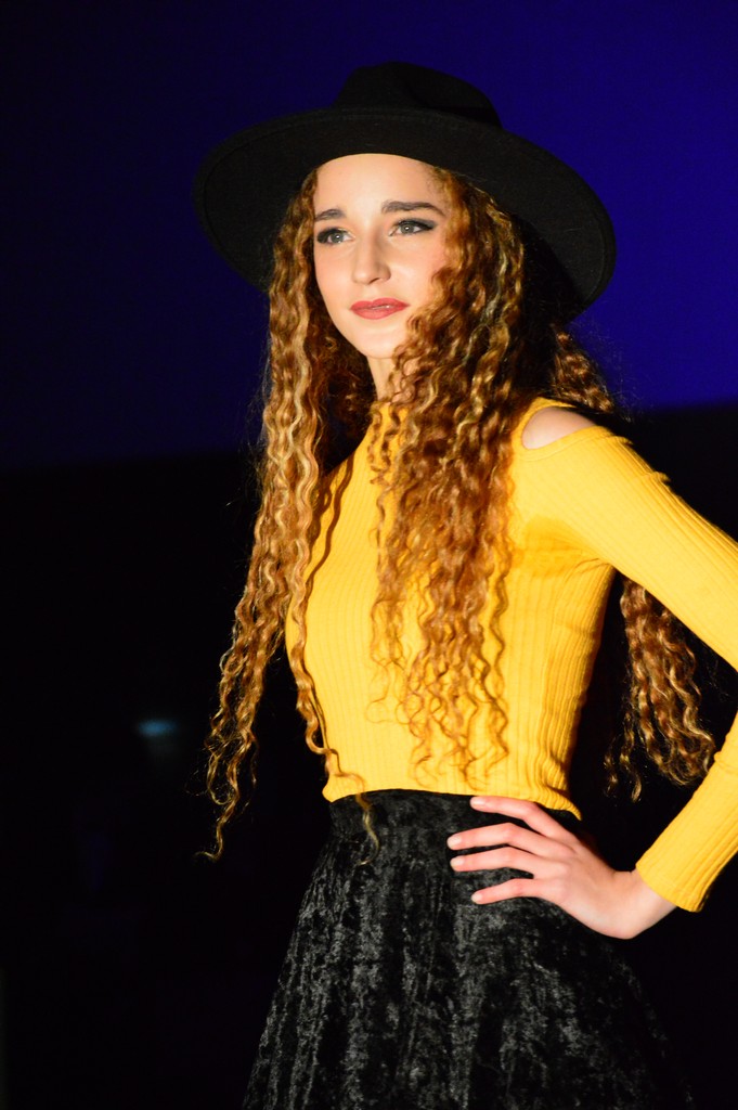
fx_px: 6468
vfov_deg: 9.8
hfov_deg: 6.5
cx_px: 369
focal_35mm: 210
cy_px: 555
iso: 6400
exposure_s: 1/200
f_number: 8
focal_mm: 140
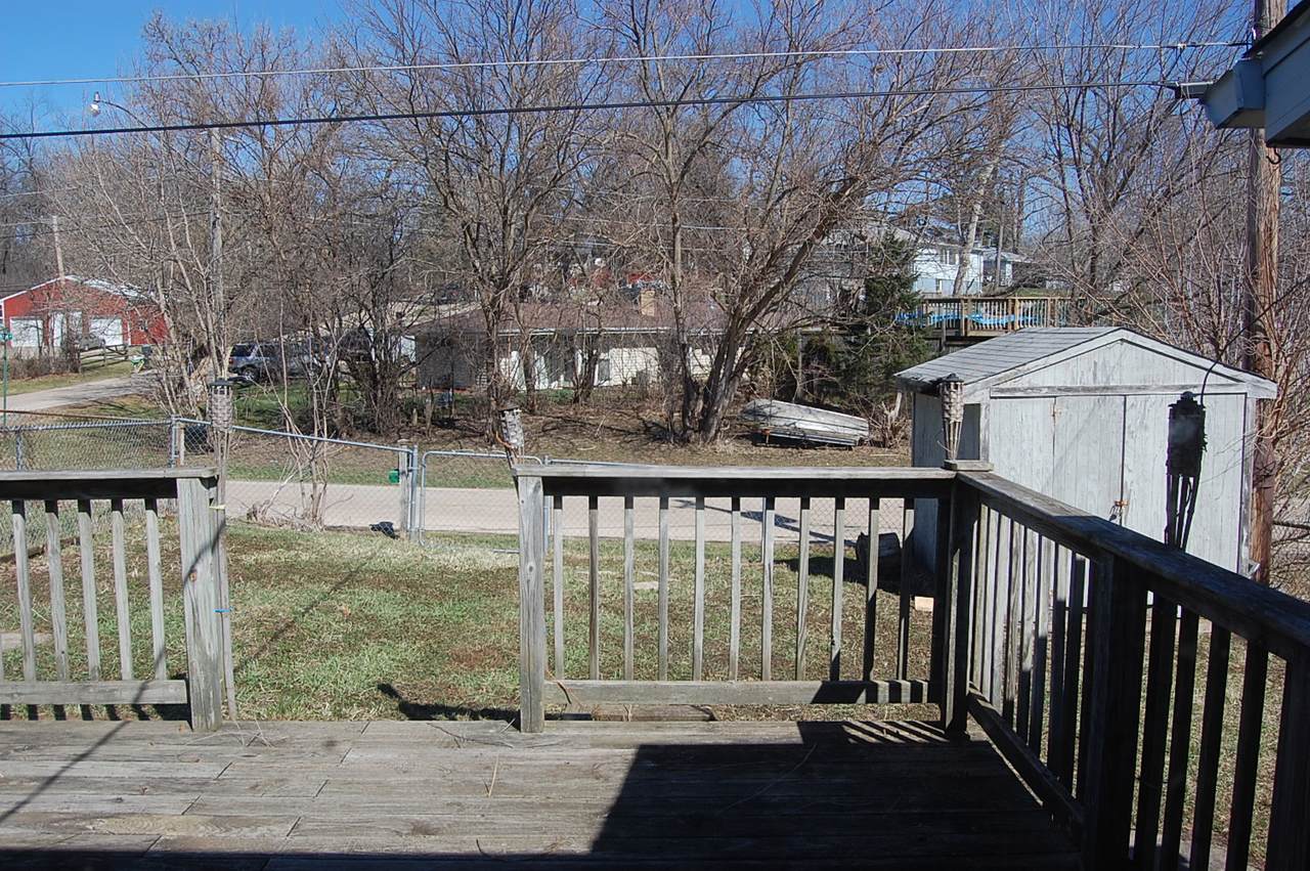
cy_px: 436
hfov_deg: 67.4
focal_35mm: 27
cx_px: 655
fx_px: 982
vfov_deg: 47.8
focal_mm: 18
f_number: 8
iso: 200
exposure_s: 1/250
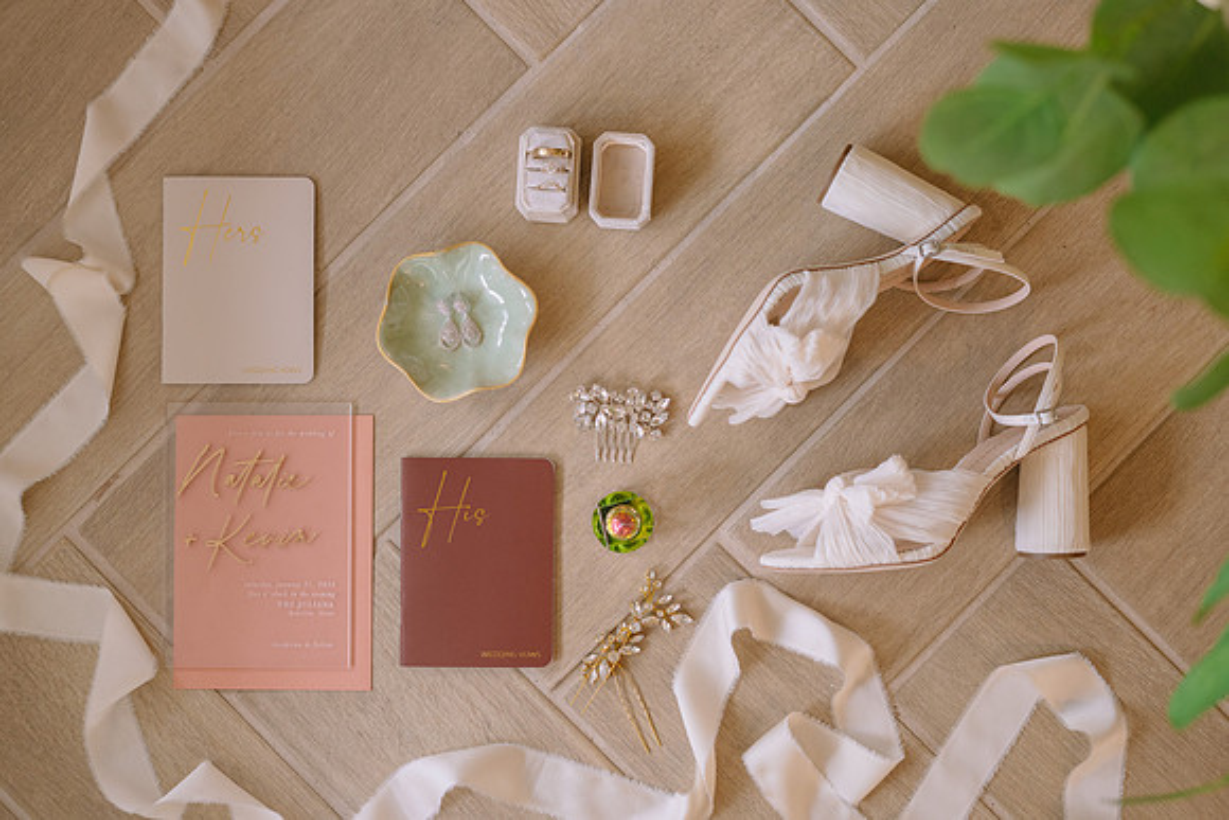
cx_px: 614
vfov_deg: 26.7
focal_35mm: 51
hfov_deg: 39.1
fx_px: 1729
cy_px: 410
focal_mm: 50
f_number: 2.8
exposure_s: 1/250
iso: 1600
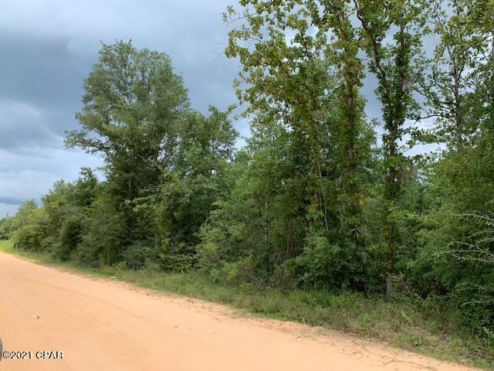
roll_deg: -2.4
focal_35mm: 26
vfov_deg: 53.1
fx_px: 371
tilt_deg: +9.3
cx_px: 247
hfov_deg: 67.3
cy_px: 186
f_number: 1.8
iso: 25
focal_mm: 4.25
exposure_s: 1/835
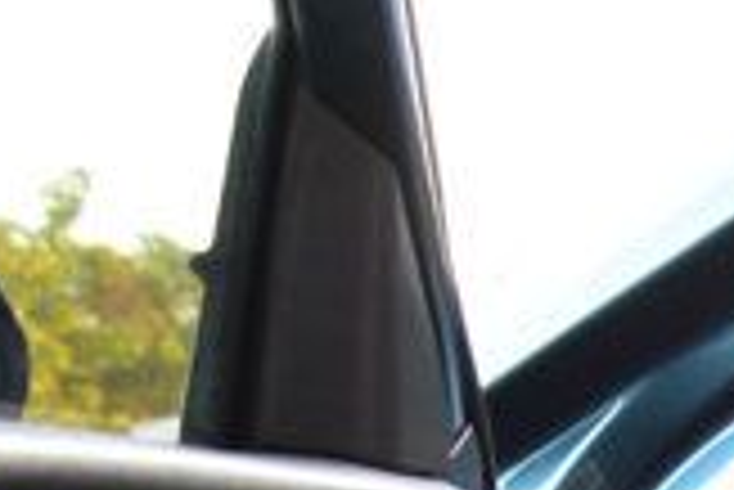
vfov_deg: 6.3
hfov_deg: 8.3
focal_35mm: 207
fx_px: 4224
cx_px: 2243
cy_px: 1232
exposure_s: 1/15
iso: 640
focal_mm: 22
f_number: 6.3
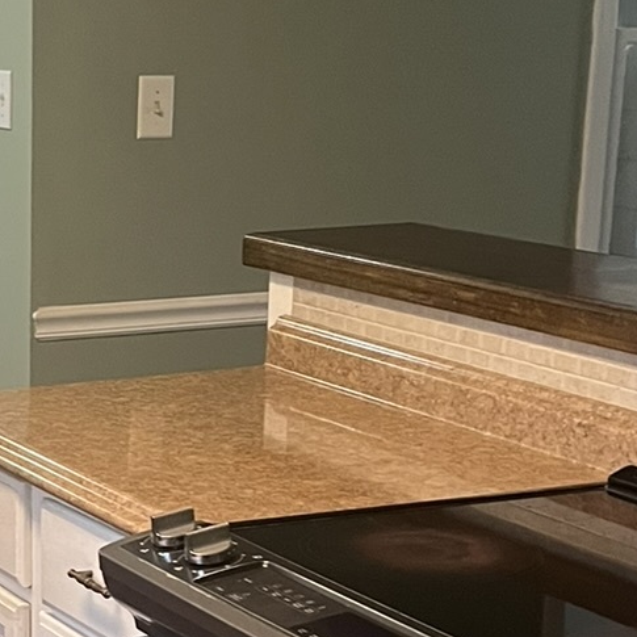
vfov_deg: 17.7
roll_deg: +1.4
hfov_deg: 17.4
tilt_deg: -14.8
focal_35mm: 97
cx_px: -32
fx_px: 2019
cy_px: 560
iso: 400
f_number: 1.6
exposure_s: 1/60
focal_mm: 5.1
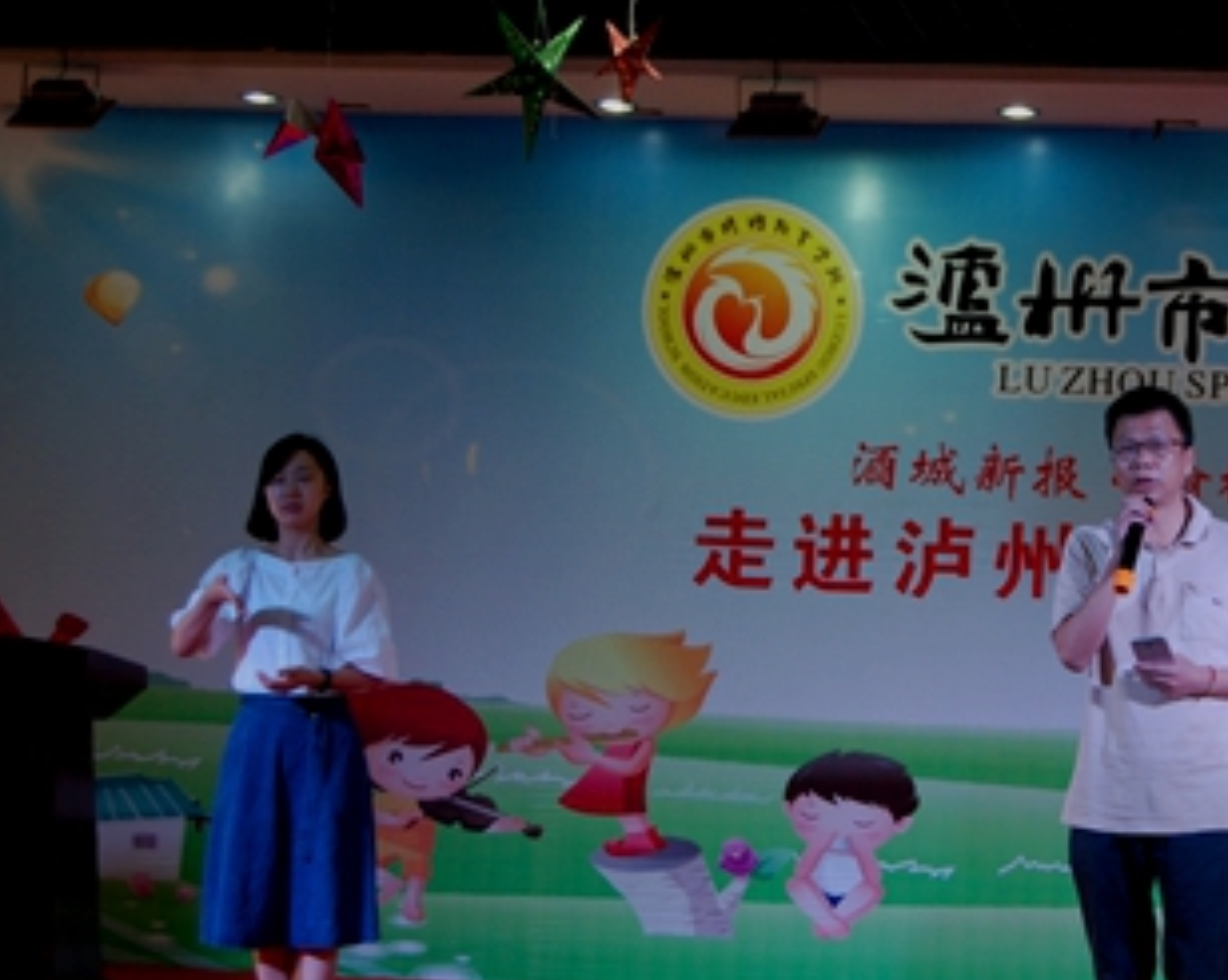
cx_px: 961
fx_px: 3487
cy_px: 562
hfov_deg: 19.8
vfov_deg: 16.0
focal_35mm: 96
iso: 400
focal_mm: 42
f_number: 5.3
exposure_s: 1/60
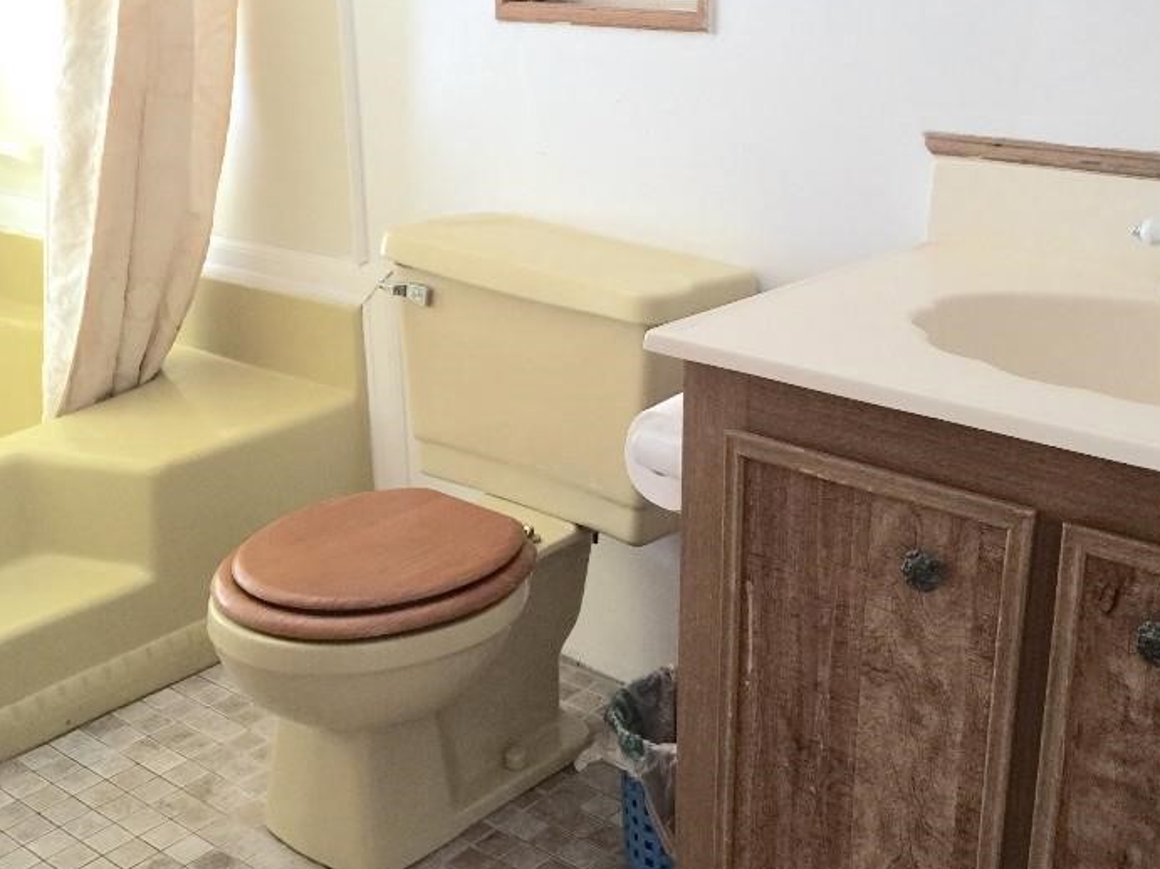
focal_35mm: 43
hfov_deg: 43.8
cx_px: 643
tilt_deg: -20.0
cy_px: 411
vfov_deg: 33.6
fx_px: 1441
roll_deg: +0.0
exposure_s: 1/10
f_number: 2.2
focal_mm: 4.15
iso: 100
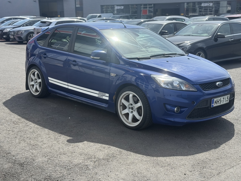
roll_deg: +0.8
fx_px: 341
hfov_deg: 38.9
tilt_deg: -12.5
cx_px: 122
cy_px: 90
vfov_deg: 29.7
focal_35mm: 49
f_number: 1.78
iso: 64
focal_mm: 6.76
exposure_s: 1/3534
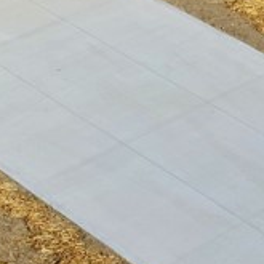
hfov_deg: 10.2
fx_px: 1355
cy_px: -162
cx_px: -274
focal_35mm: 157
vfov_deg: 10.6
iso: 100
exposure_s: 1/500
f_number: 6.3
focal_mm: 10.26
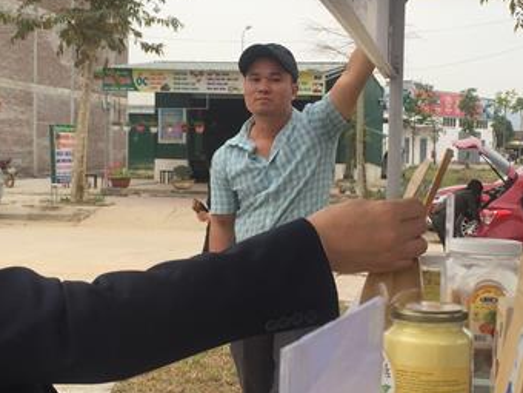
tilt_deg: -2.2
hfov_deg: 30.2
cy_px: 200
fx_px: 967
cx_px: 303
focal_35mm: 64
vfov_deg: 22.9
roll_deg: -1.8
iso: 32
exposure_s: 1/482
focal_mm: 4.15
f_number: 2.2
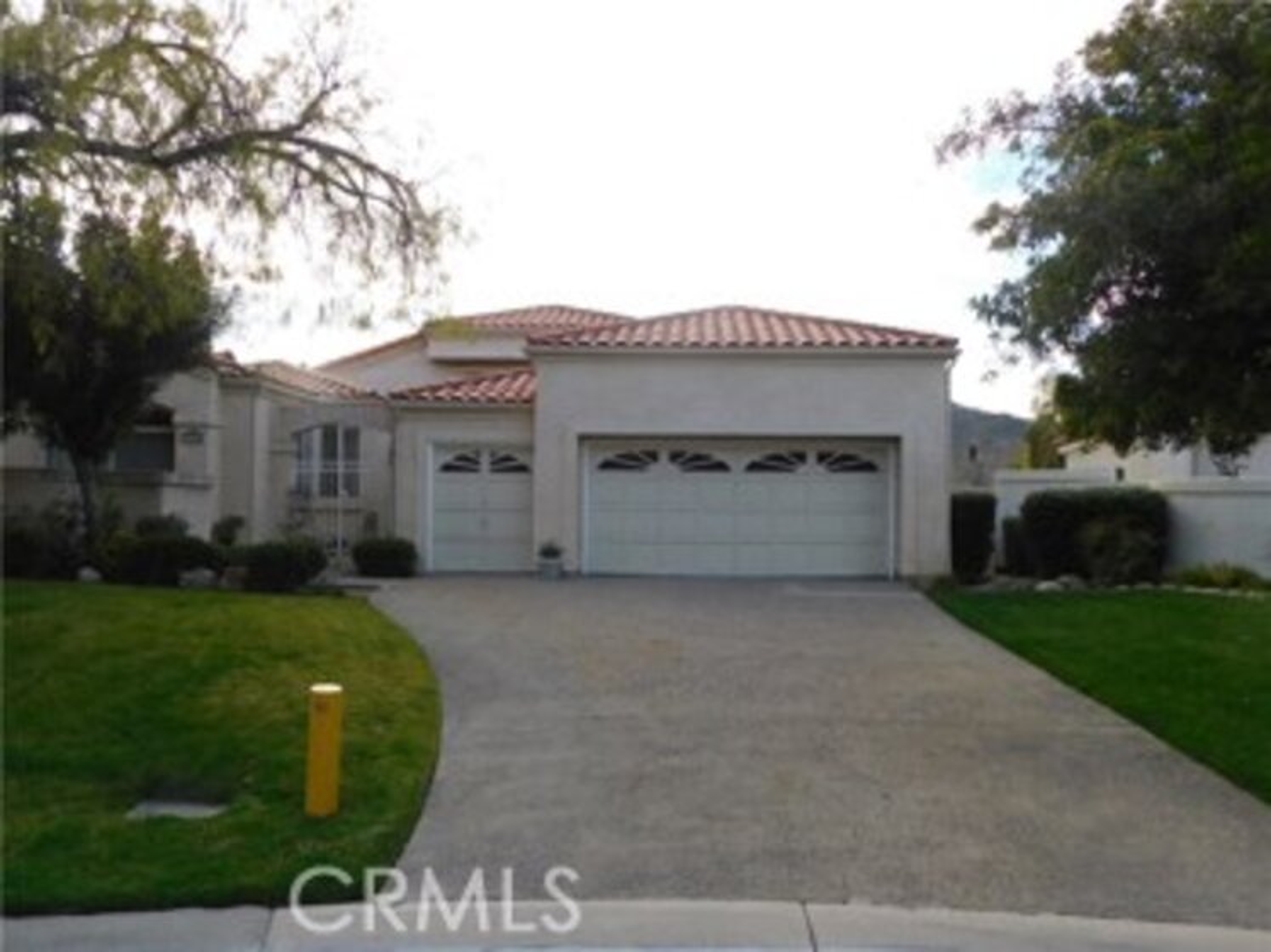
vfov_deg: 46.7
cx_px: 636
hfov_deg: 60.0
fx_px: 1101
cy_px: 476
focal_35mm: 30
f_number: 3.2
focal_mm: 5.3
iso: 125
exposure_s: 1/320
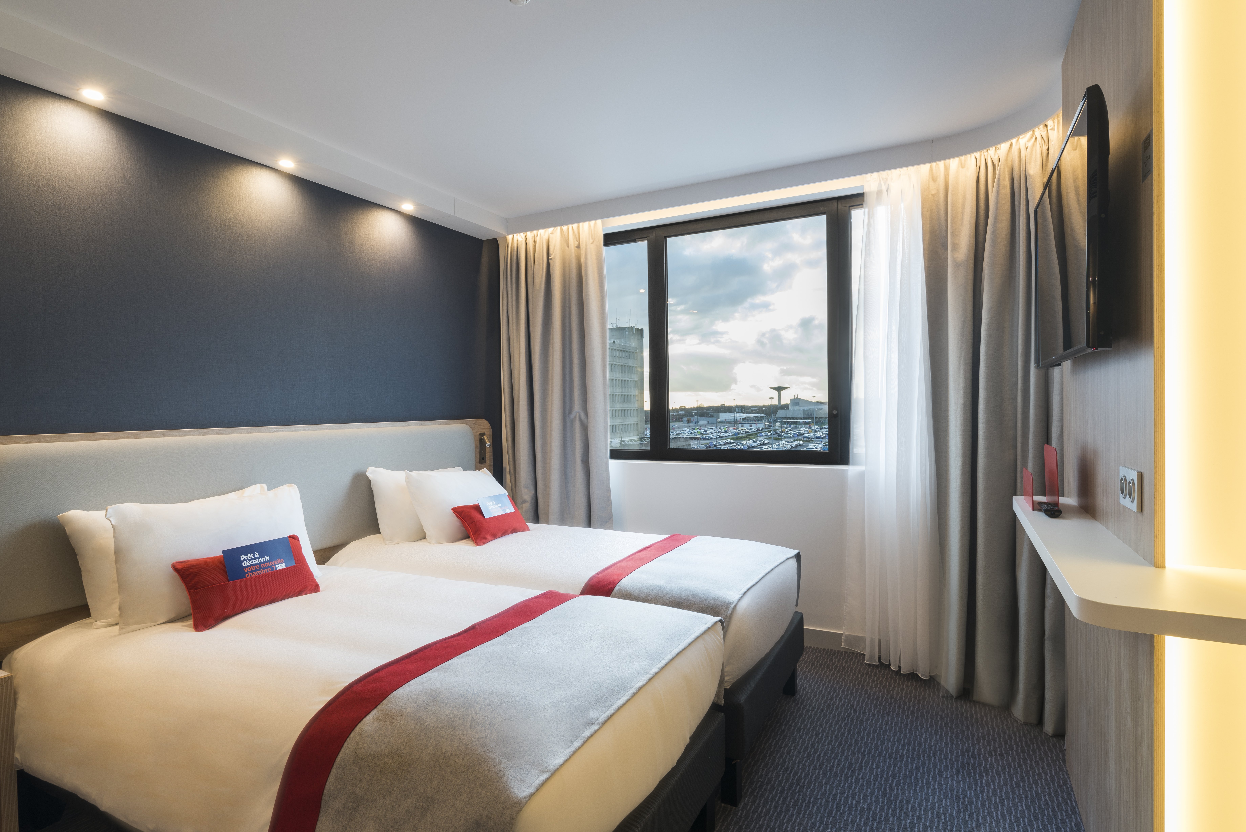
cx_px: 623
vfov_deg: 67.4
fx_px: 623
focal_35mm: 18
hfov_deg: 90.0
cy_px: 416
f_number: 14
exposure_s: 1.3
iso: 100
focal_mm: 18
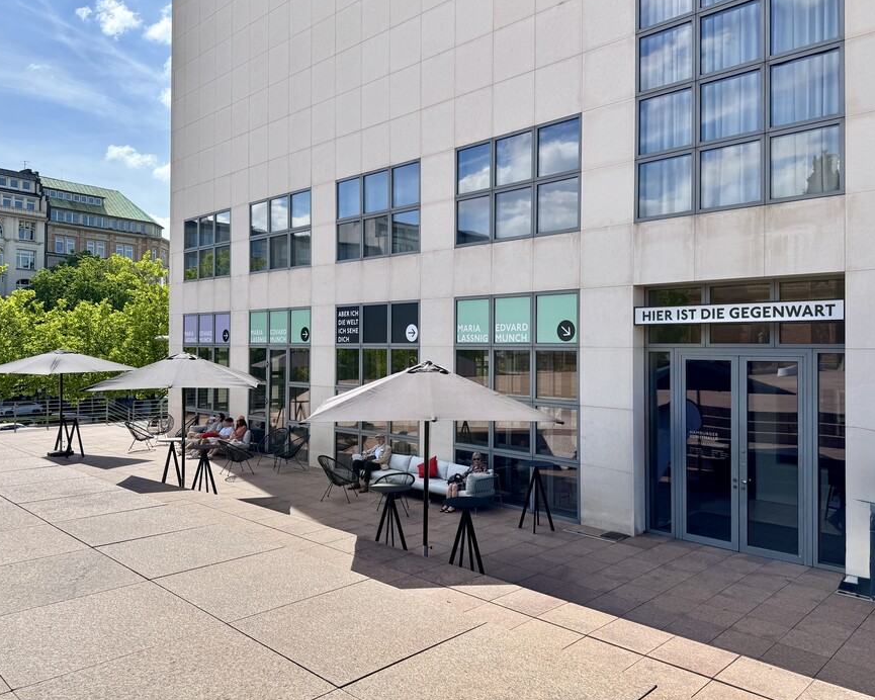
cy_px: 339
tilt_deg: +0.6
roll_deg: +0.1
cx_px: 456
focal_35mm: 26
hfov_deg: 66.0
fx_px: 673
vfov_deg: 54.9
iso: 80
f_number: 1.78
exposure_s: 1/4049
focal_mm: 6.76
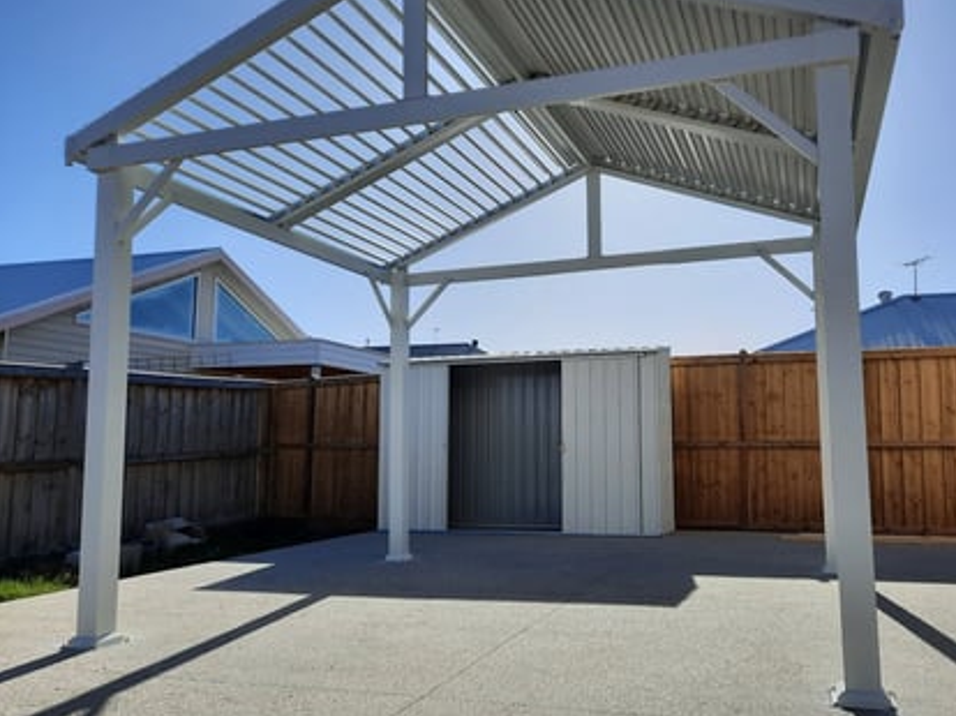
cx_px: 552
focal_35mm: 29
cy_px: 360
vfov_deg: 48.2
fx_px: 800
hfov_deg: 61.4
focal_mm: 4.6
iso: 32
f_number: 2
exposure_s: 1/1761
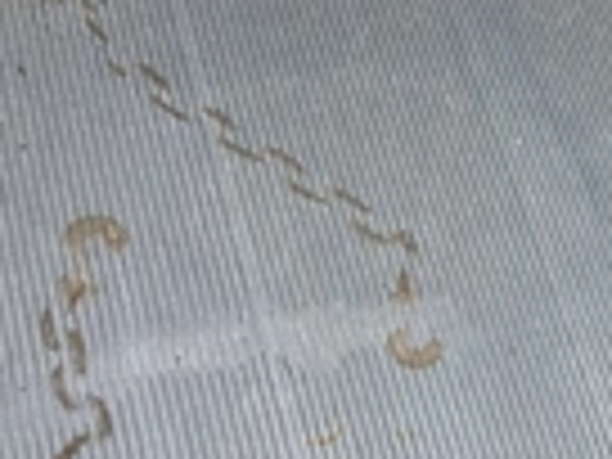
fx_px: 1609
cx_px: 828
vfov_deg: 16.2
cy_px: 248
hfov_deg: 19.6
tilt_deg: -47.7
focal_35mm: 91
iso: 25
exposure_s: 1/1698
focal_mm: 3.3
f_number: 2.4
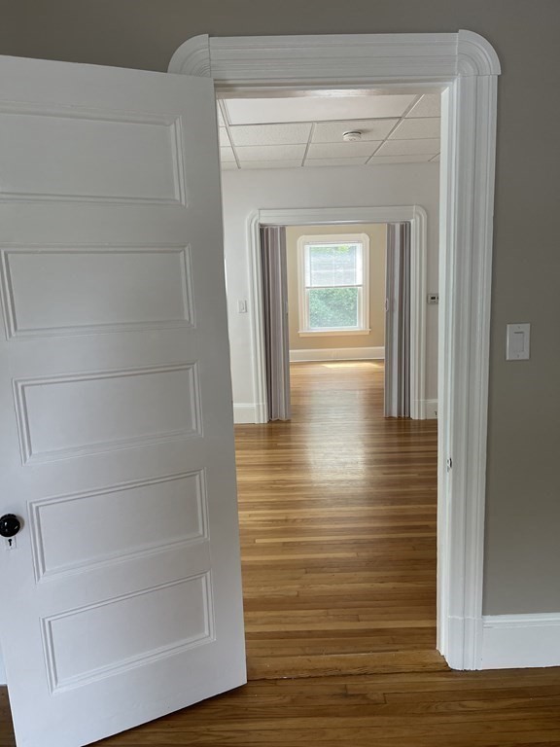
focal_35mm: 26
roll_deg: +2.1
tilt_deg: -10.7
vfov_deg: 67.3
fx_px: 561
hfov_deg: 53.1
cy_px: 374
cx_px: 280
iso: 125
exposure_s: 1/121
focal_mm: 5.1
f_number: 1.6
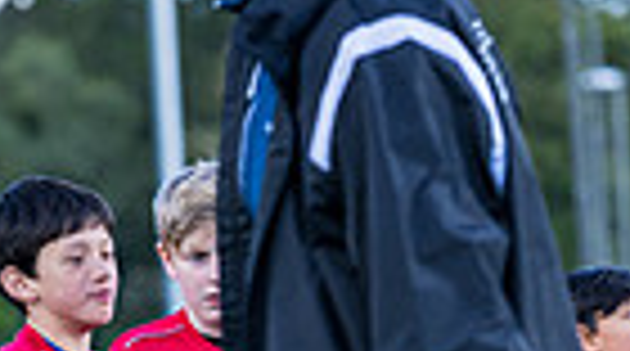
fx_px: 10100
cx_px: 1049
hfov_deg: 3.6
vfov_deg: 2.0
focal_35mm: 606
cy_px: 668
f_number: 4
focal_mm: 135
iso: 400
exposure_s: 1/800
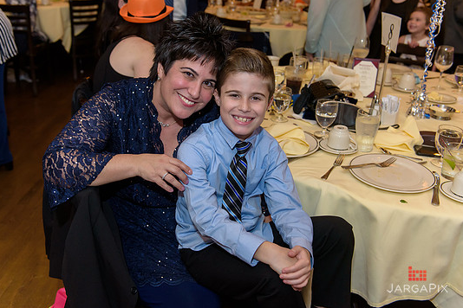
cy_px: 144
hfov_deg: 50.7
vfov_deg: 35.0
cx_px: 218
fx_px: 489
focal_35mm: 38
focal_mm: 35
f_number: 3.2
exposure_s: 1/125
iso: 1600
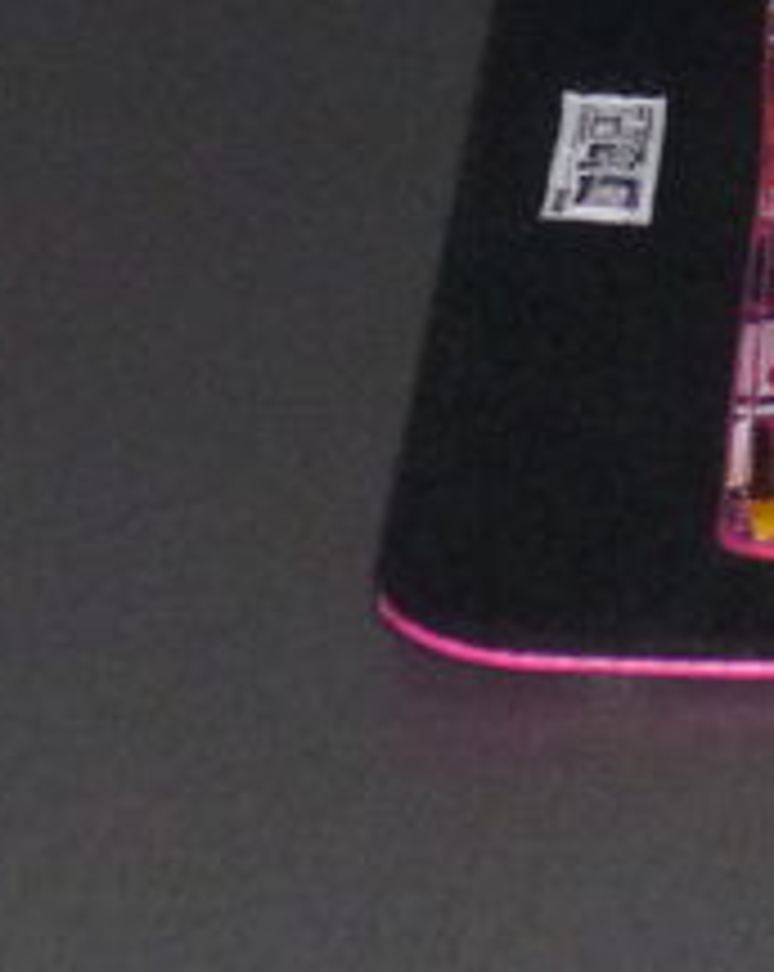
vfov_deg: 7.7
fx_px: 7150
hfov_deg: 6.1
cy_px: -220
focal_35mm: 249
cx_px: 1390
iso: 400
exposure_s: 1/60
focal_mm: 9.9
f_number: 4.2
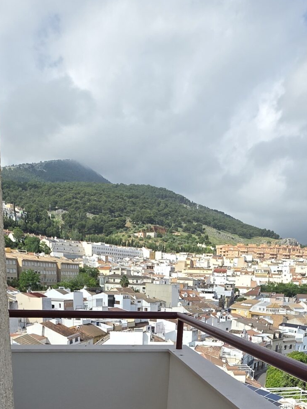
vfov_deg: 46.9
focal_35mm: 34
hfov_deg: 41.8
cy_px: 389
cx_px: 159
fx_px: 402
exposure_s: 1/2010
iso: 40
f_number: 1.9
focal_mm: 2.2
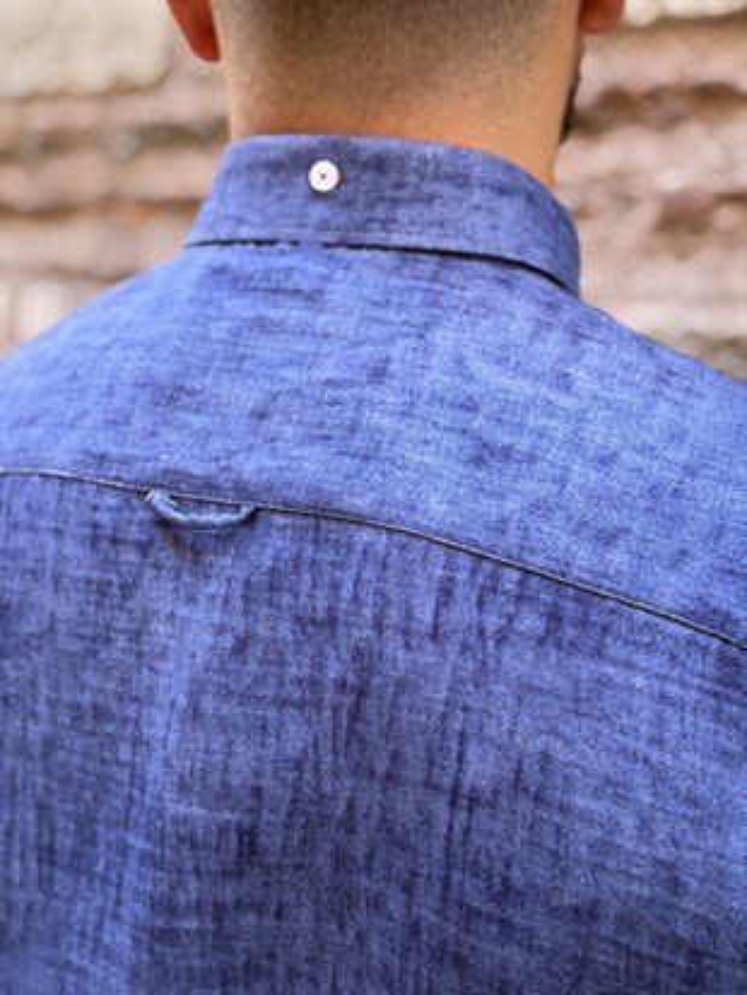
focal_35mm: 48
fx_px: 1380
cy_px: 498
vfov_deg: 39.6
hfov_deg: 30.3
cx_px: 374
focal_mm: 6.76
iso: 50
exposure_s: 1/121
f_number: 1.78
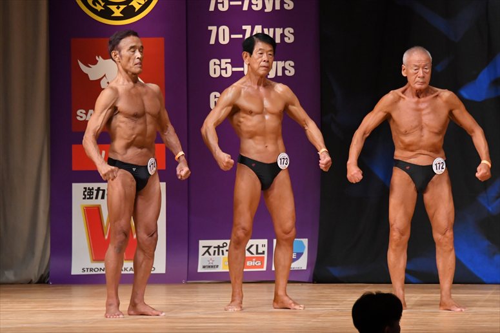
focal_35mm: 270
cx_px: 250
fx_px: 3748
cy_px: 166
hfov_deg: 7.6
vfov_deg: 5.1
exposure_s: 1/400
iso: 4500
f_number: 5.6
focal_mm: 180
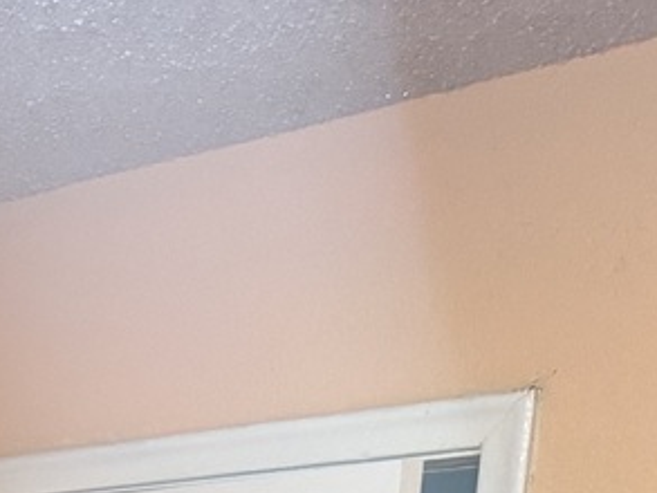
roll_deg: -0.6
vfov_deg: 10.7
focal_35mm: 118
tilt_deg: -11.6
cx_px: -843
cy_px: 1201
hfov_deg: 13.2
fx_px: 2241
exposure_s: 1/60
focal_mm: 6.76
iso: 250
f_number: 1.78
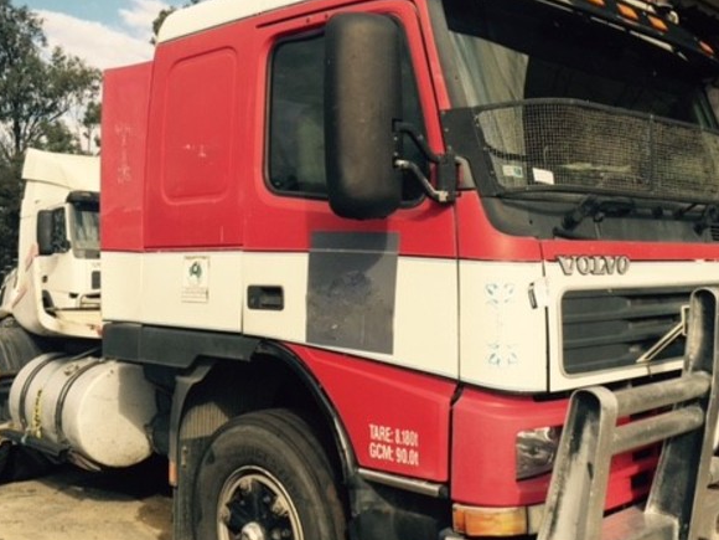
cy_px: 290
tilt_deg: +0.1
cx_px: 384
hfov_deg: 46.8
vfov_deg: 35.9
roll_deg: -0.2
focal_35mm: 40
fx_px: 831
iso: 32
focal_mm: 4.15
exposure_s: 1/1799
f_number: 2.2
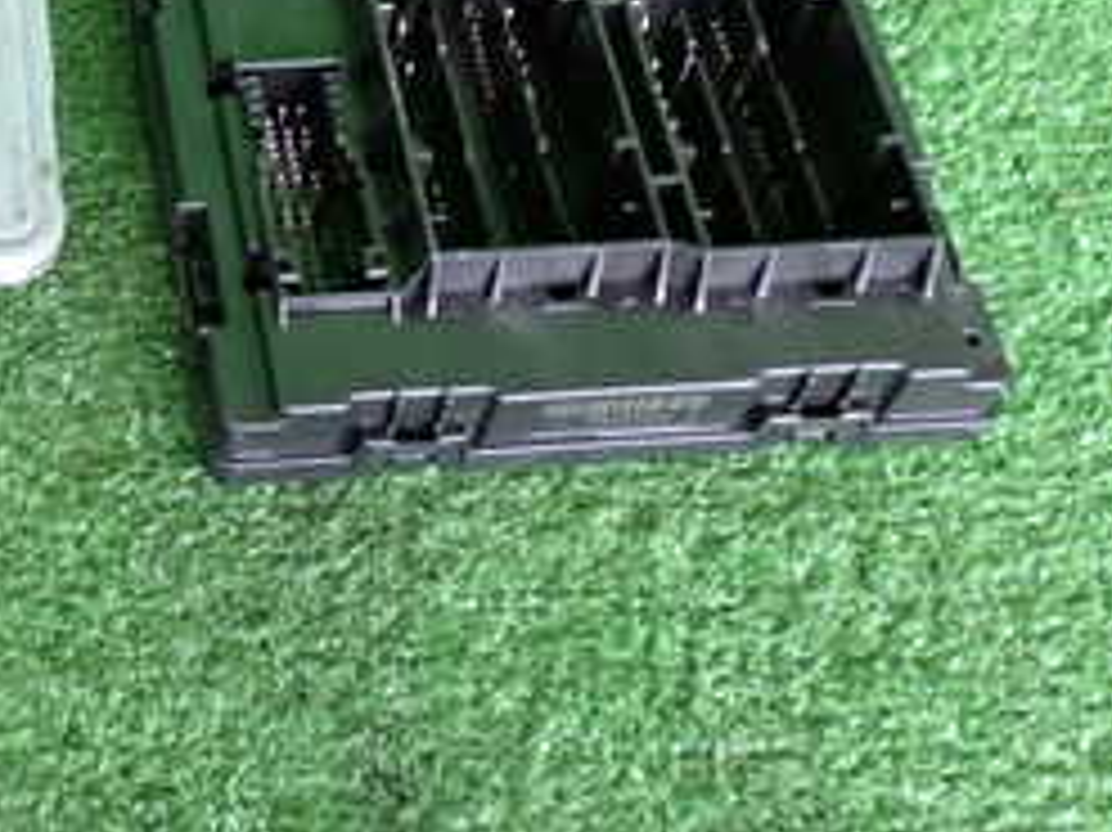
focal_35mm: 73
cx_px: -135
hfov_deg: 24.7
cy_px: 85
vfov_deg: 19.8
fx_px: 2344
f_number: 2.3
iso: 320
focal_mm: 5.4
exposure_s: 1/30
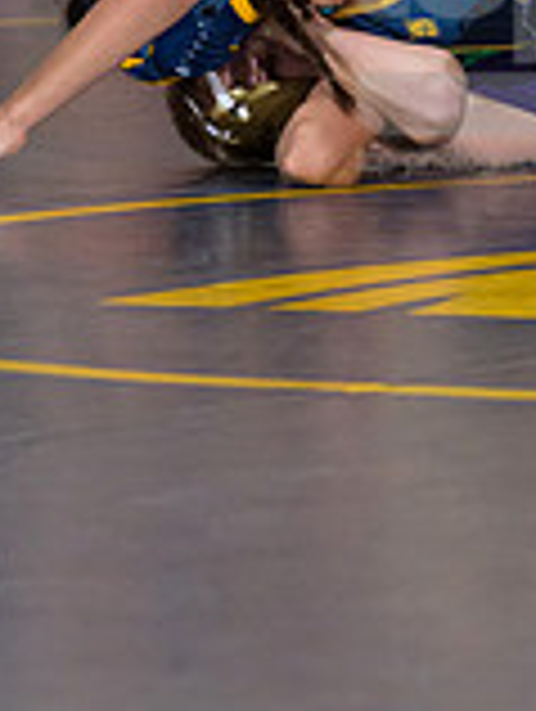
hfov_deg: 2.2
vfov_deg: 3.0
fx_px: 13775
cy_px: 16
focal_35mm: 669
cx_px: 495
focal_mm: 190
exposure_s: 1/250
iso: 1250
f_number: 5.6
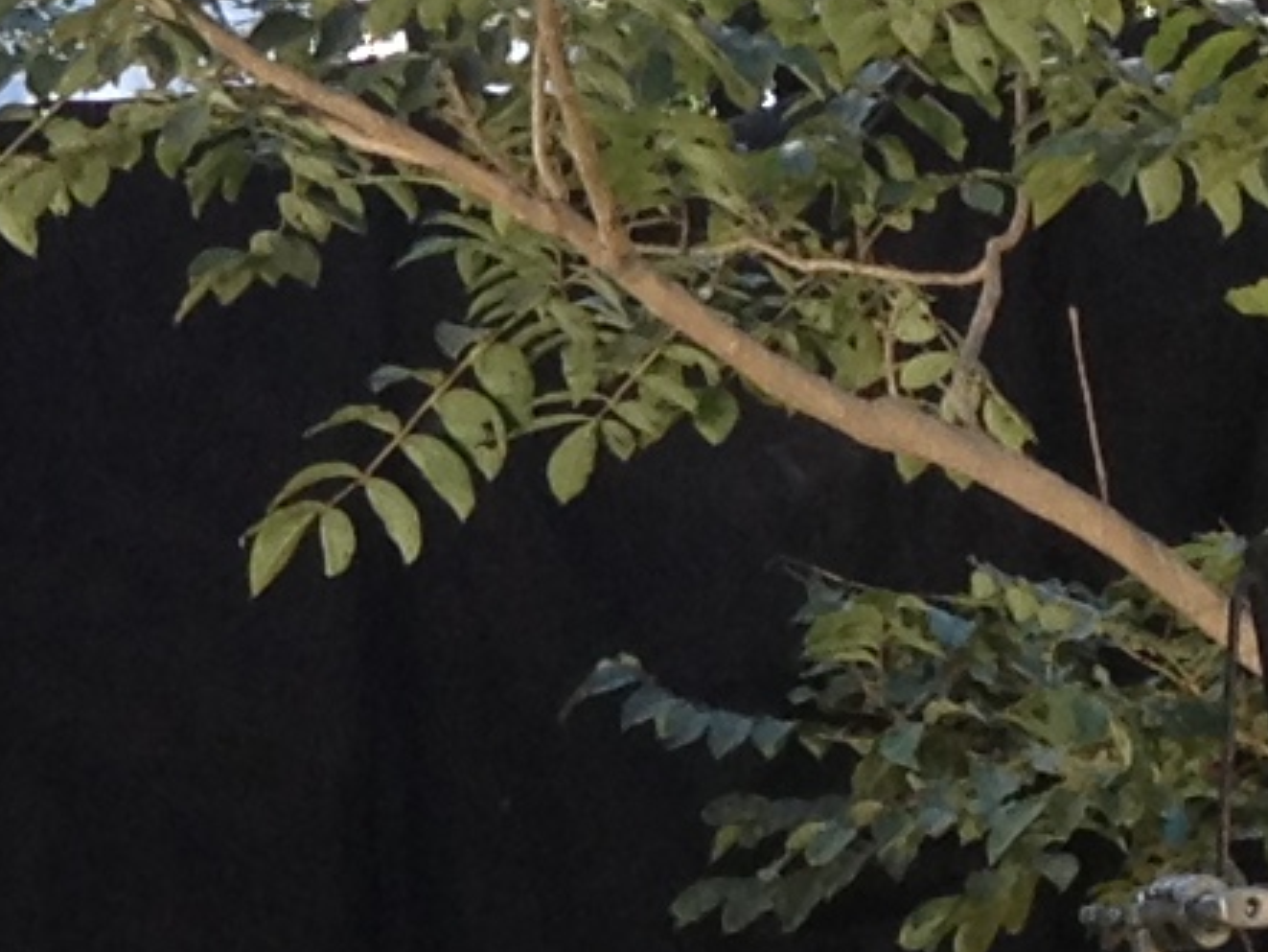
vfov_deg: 5.7
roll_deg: -1.3
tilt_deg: +2.8
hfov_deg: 7.3
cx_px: -1527
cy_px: 437
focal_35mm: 259
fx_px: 9490
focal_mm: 4.28
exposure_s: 1/150
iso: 50
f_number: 2.4
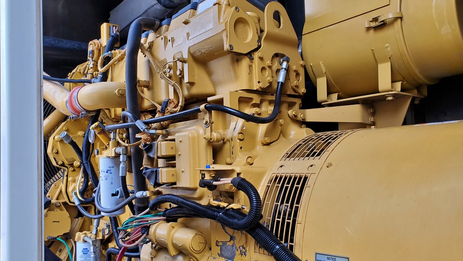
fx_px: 356
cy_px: 134
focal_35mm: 29
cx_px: 228
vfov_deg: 40.2
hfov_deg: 66.1
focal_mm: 4.3
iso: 125
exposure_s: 1/120
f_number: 2.4
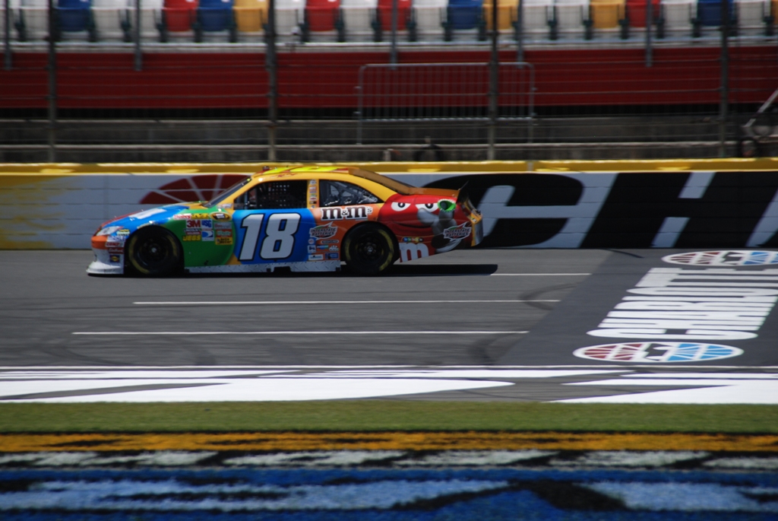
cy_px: 260
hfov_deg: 6.9
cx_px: 389
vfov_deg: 4.6
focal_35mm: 300
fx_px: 6490
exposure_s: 1/1000
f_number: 6.3
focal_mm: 200
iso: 180
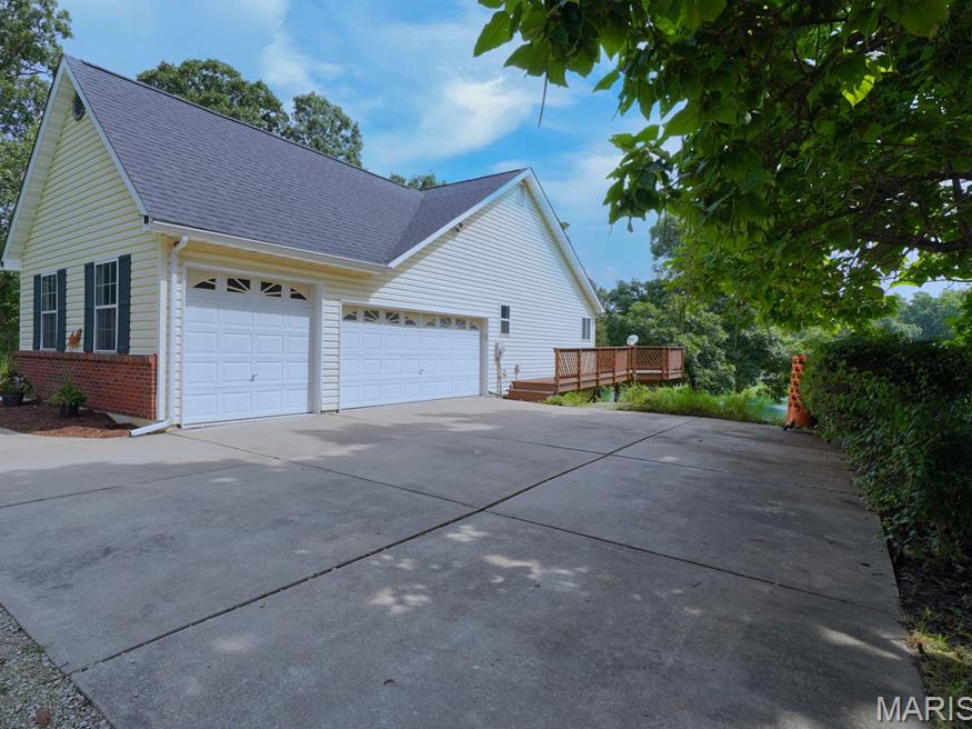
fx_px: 521
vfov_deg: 69.9
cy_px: 353
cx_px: 419
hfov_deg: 85.5
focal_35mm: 19
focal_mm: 11
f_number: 6.3
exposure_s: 1/400
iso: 100
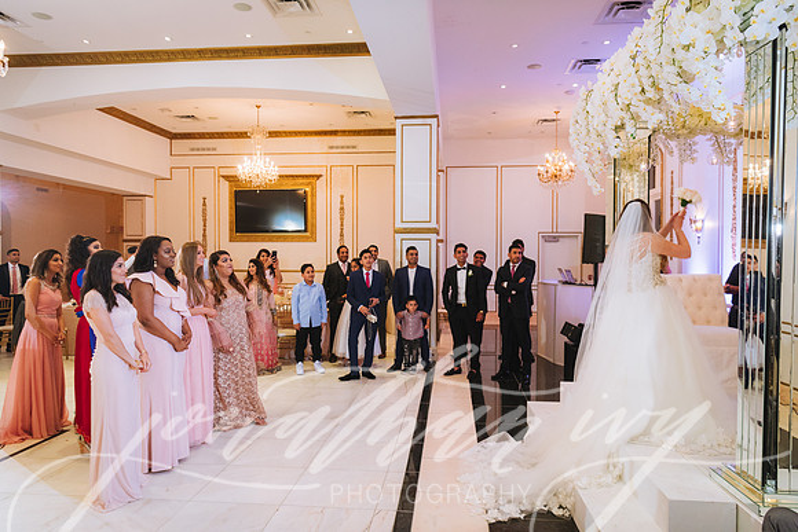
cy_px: 266
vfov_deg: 53.2
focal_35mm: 24
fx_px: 532
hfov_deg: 73.7
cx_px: 399
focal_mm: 24
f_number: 4
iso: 1600
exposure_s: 1/125
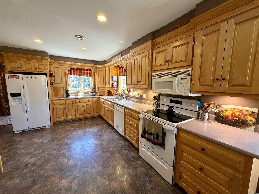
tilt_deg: -6.4
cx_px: 130
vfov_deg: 85.7
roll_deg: -0.3
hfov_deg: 102.1
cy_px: 97
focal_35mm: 14
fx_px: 105
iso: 250
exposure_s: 1/120
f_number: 2.2
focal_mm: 2.22
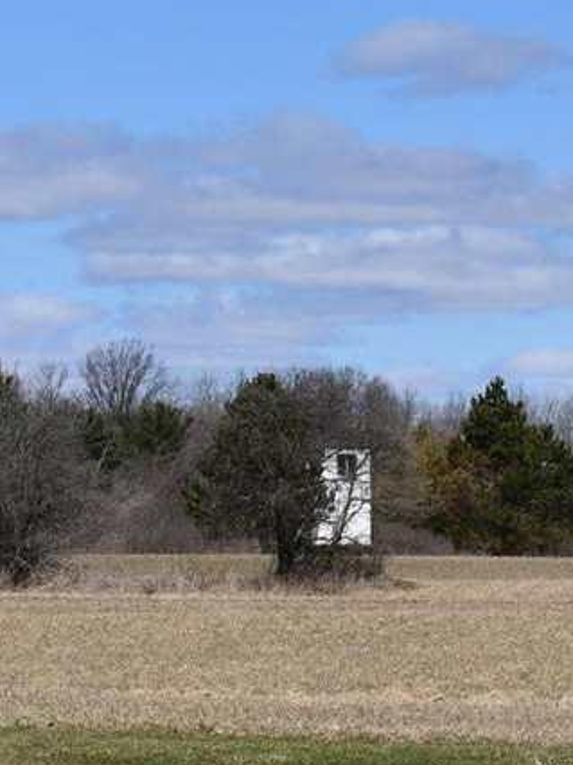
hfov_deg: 6.3
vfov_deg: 8.4
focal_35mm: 237
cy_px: 462
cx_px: 374
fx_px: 5236
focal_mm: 55
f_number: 10
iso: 100
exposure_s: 1/400
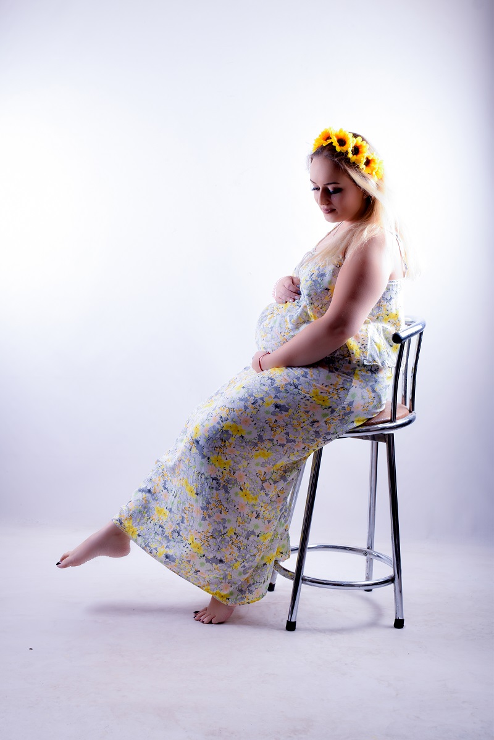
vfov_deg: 45.0
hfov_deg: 30.8
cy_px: 370
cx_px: 247
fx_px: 895
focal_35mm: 44
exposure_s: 1/100
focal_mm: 29
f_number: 10
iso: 100
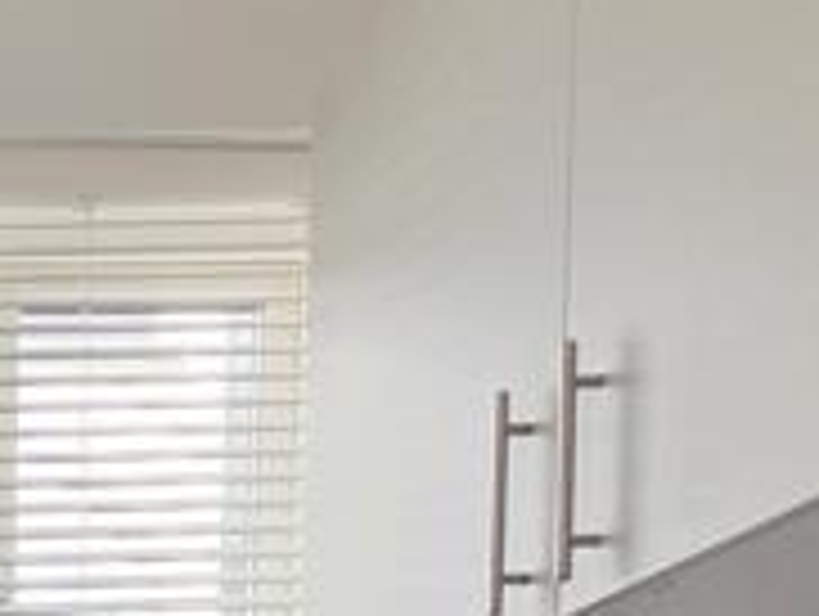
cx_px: -398
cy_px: 1297
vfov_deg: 16.3
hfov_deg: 23.8
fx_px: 1540
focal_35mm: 65
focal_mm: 2.2
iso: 50
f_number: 2.2
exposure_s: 1/134
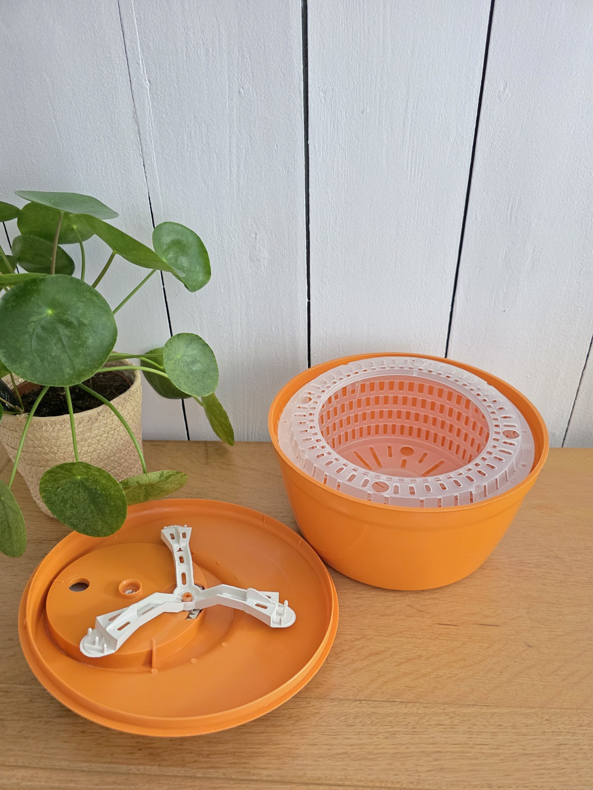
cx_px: 296
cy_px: 395
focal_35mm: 23
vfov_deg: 73.9
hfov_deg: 58.9
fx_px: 525
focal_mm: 6.3
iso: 1250
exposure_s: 1/33.3
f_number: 1.7
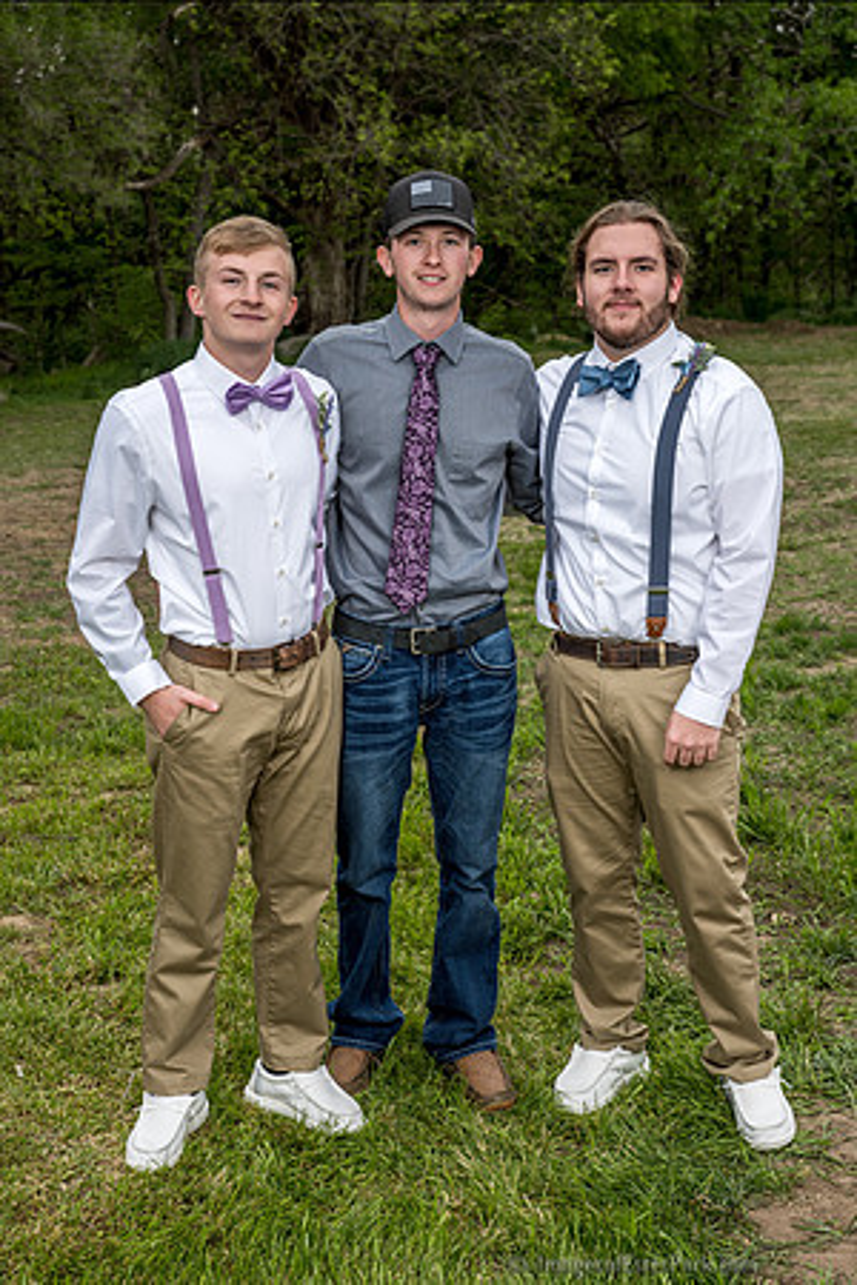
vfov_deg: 43.6
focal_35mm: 45
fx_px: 1607
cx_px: 428
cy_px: 642
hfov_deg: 29.9
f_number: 5.6
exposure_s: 1/80
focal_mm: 45
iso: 100
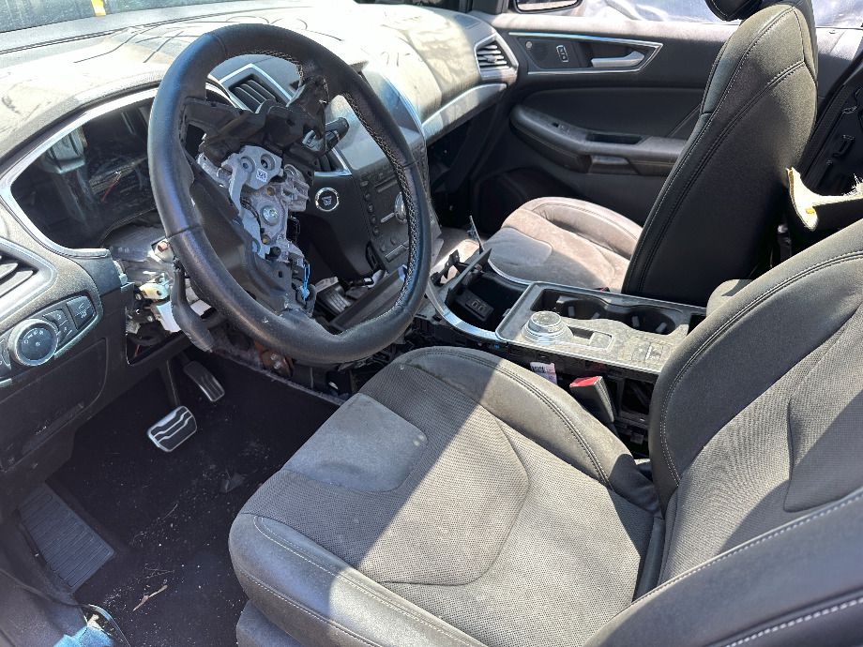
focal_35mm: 24
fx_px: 598
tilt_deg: -34.2
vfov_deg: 56.8
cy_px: 324
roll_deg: -0.3
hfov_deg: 71.6
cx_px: 432
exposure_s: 1/149
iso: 64
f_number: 1.78
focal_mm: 6.86
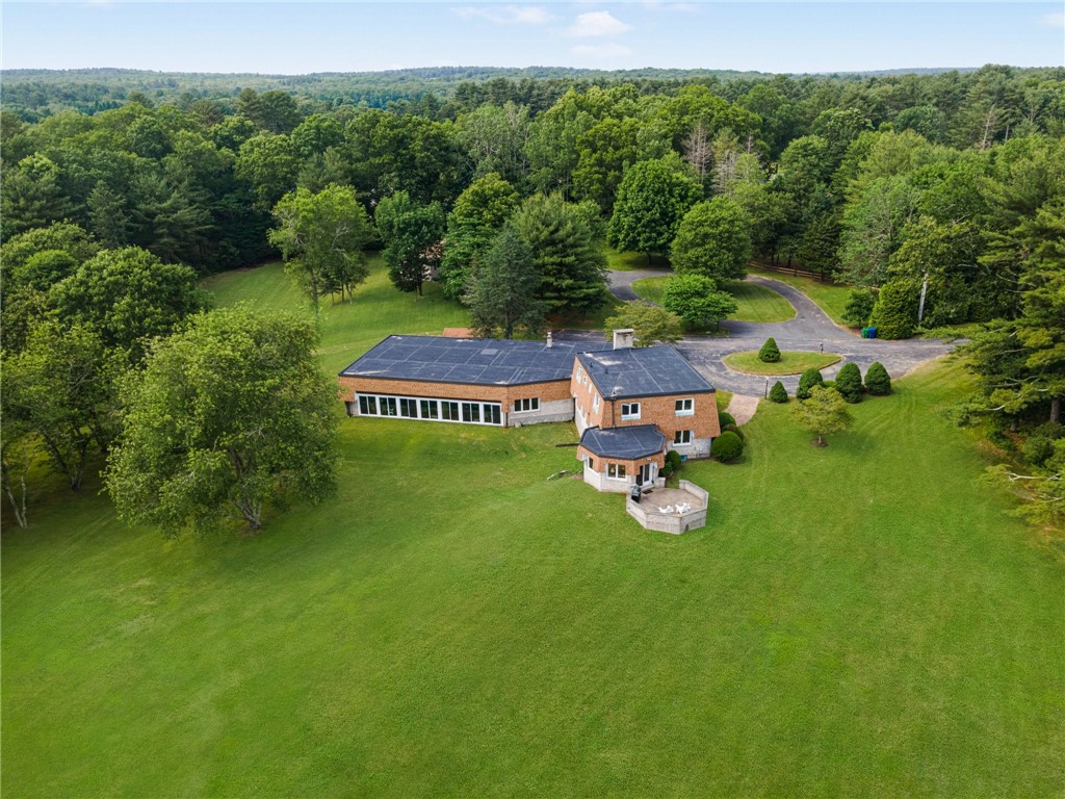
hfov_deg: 71.6
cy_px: 400
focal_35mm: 24
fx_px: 738
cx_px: 532
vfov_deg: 56.8
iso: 100
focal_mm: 4.5
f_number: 2.8
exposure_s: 1/320
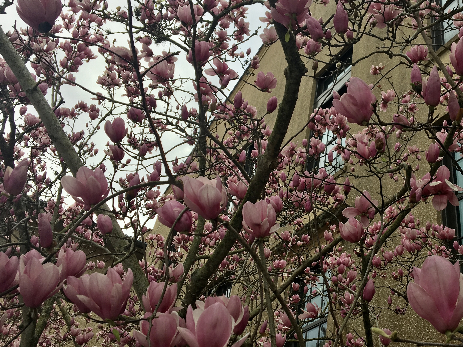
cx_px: 315
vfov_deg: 35.1
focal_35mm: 41
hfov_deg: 45.0
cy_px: 185
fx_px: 548
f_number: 2.2
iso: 25
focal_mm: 4.15
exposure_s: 1/523
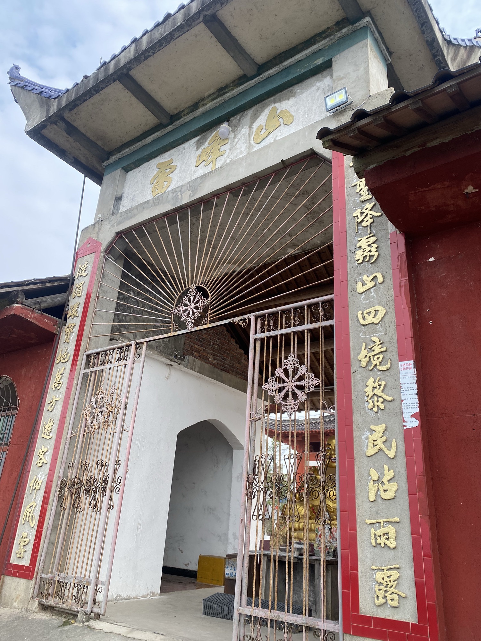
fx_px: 482
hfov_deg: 53.1
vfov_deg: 67.3
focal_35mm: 26
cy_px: 320
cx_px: 240
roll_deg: -5.1
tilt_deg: +23.3
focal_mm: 4.25
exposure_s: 1/546
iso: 32
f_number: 1.8
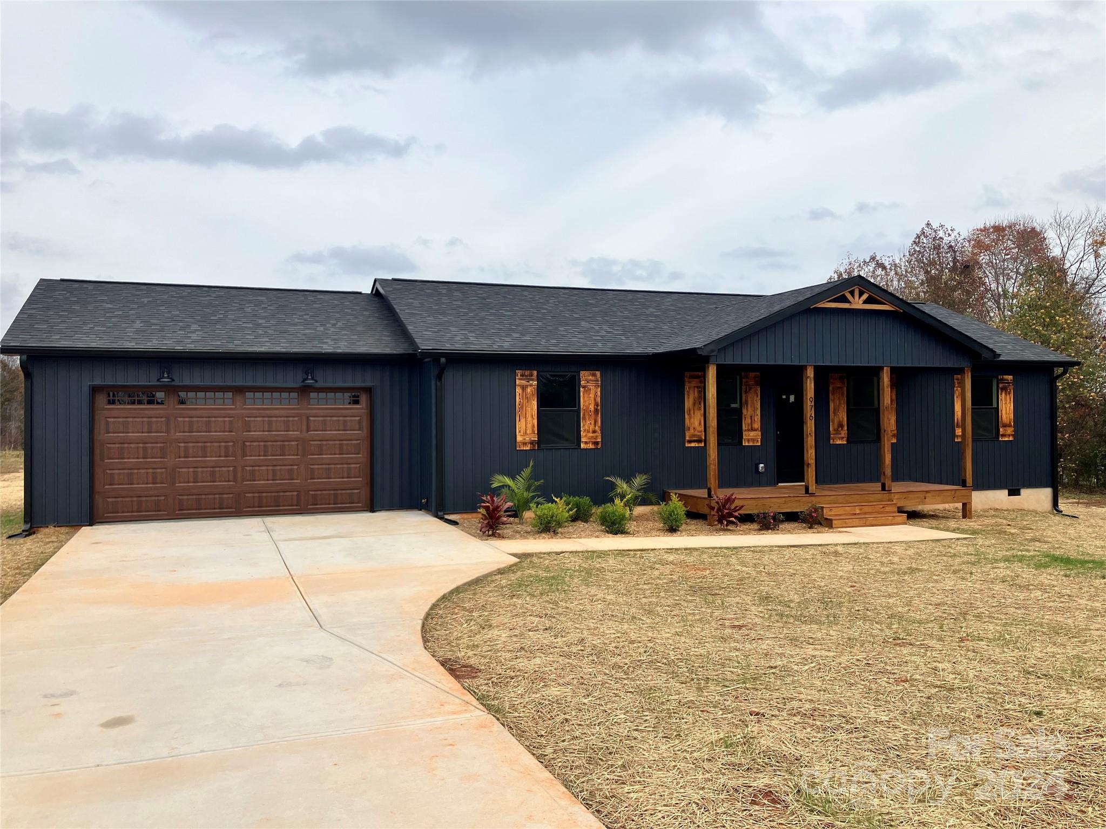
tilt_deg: +0.5
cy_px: 414
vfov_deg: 49.7
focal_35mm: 28
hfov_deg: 63.4
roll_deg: +0.7
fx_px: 895
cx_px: 553
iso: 32
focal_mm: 3.99
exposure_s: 1/1263
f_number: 1.8
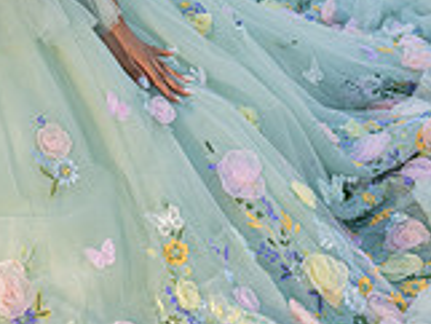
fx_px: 1894
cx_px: -29
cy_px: -165
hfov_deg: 12.8
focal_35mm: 152
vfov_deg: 9.5
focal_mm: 44
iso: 200
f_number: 5.6
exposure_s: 1/200
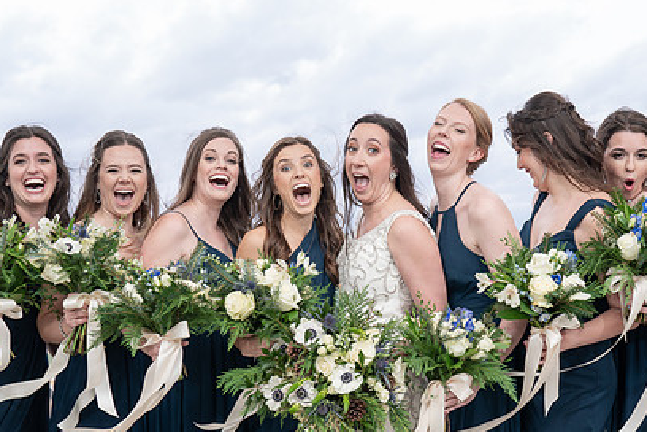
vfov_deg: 25.9
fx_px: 934
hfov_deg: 38.1
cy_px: 275
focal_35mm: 52
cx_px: 358
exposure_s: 1/250
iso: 64
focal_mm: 35
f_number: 4
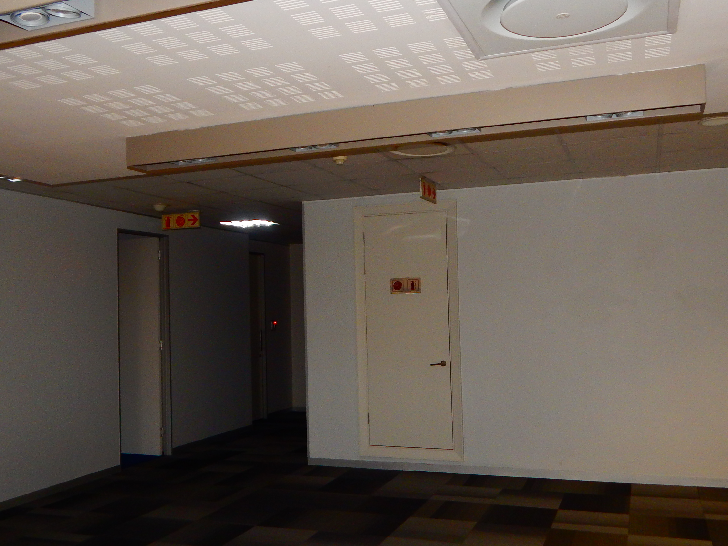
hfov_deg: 54.0
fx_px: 715
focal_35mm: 34
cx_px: 355
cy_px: 280
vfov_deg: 41.8
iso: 200
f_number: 3
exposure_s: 1/30
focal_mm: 4
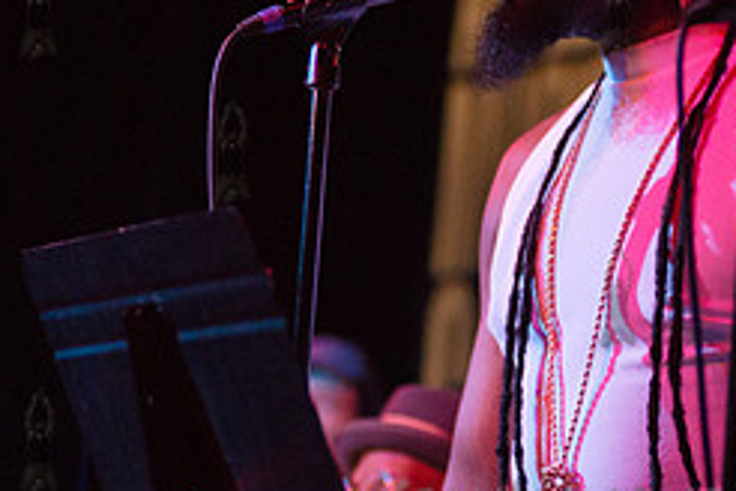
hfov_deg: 10.8
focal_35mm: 189
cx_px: 616
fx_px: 3864
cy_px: 4
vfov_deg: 7.2
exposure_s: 1/250
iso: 4000
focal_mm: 80
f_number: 2.8
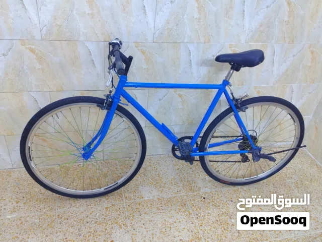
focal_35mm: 28
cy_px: 121
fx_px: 260
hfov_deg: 63.4
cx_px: 161
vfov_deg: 49.7
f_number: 1.75
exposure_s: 1/40
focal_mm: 5.25
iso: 647
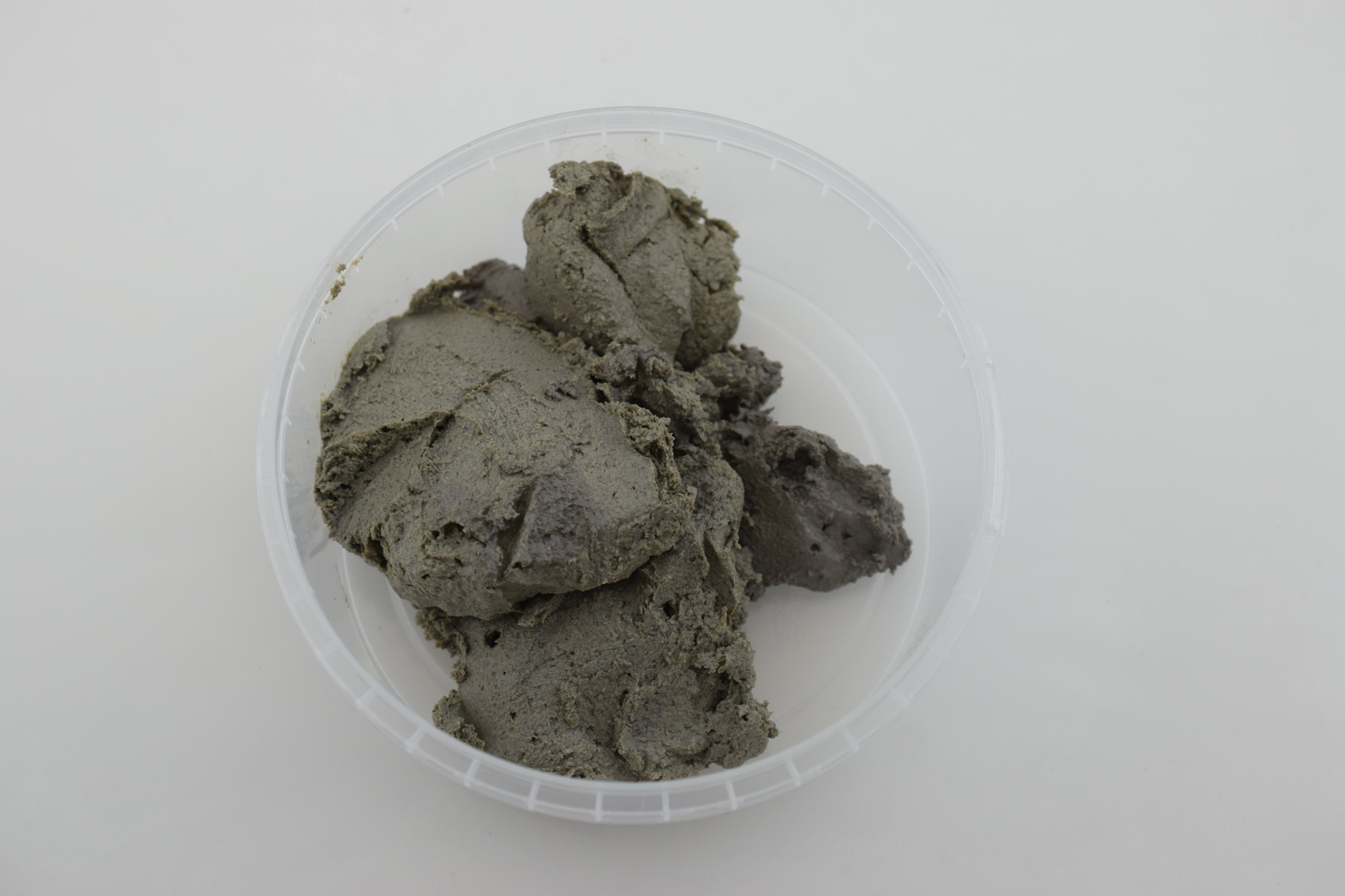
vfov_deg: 22.6
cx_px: 672
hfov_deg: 33.4
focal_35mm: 60
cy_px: 448
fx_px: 2241
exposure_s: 1/125
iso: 500
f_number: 5.6
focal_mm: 40
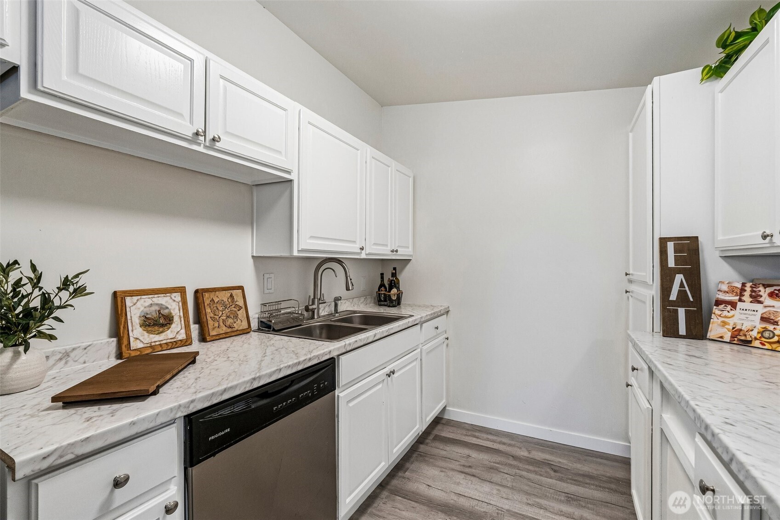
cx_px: 390
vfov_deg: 77.3
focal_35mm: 15
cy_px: 260
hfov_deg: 100.4
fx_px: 325
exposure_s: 1/4
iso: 250
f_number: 9
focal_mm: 10
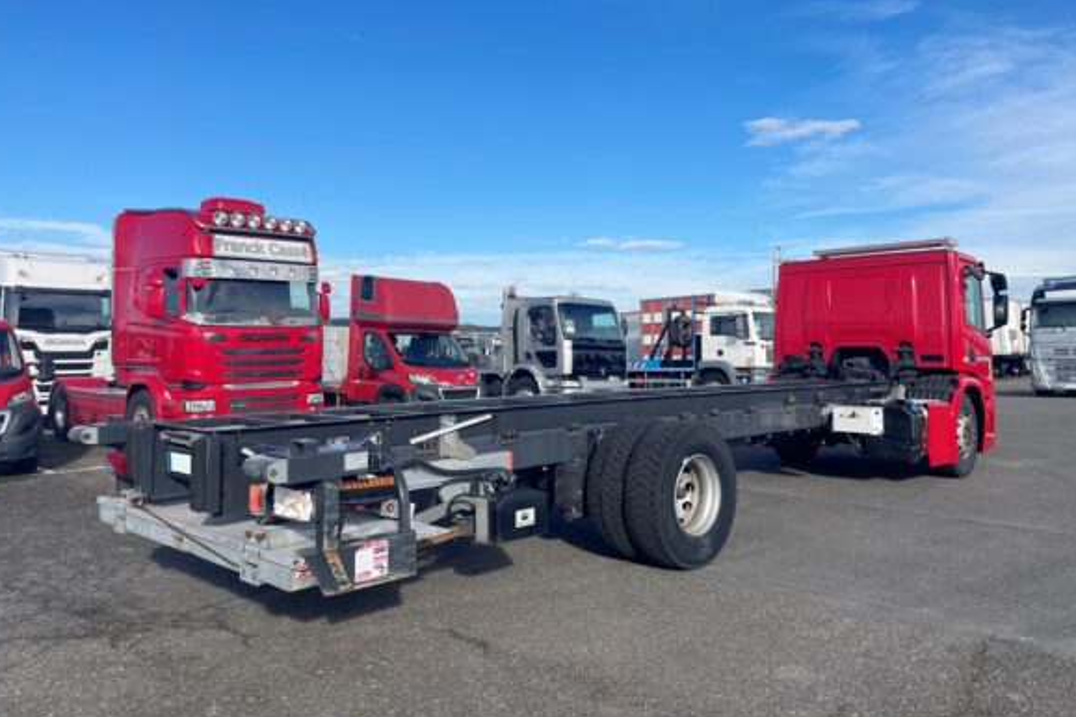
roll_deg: +0.6
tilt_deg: +2.8
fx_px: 837
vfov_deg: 46.4
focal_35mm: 28
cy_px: 327
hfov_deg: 65.5
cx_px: 535
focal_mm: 4.2
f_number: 1.6
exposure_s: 1/3125
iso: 32
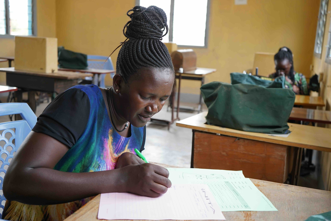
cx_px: 166
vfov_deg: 35.1
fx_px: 349
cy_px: 110
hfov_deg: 50.7
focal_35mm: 38
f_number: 4
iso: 250
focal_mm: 38
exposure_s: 1/60
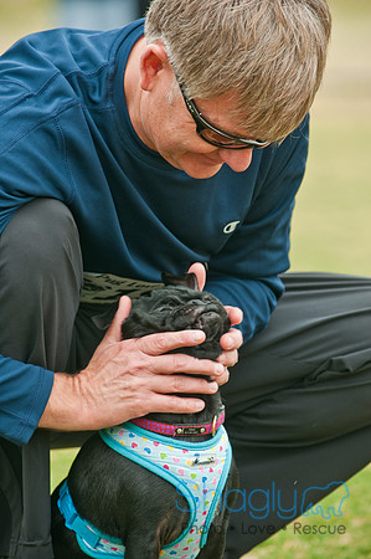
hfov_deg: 4.6
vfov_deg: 6.9
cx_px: 186
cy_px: 280
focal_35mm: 300
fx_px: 4648
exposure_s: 1/160
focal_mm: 200
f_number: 5
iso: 200
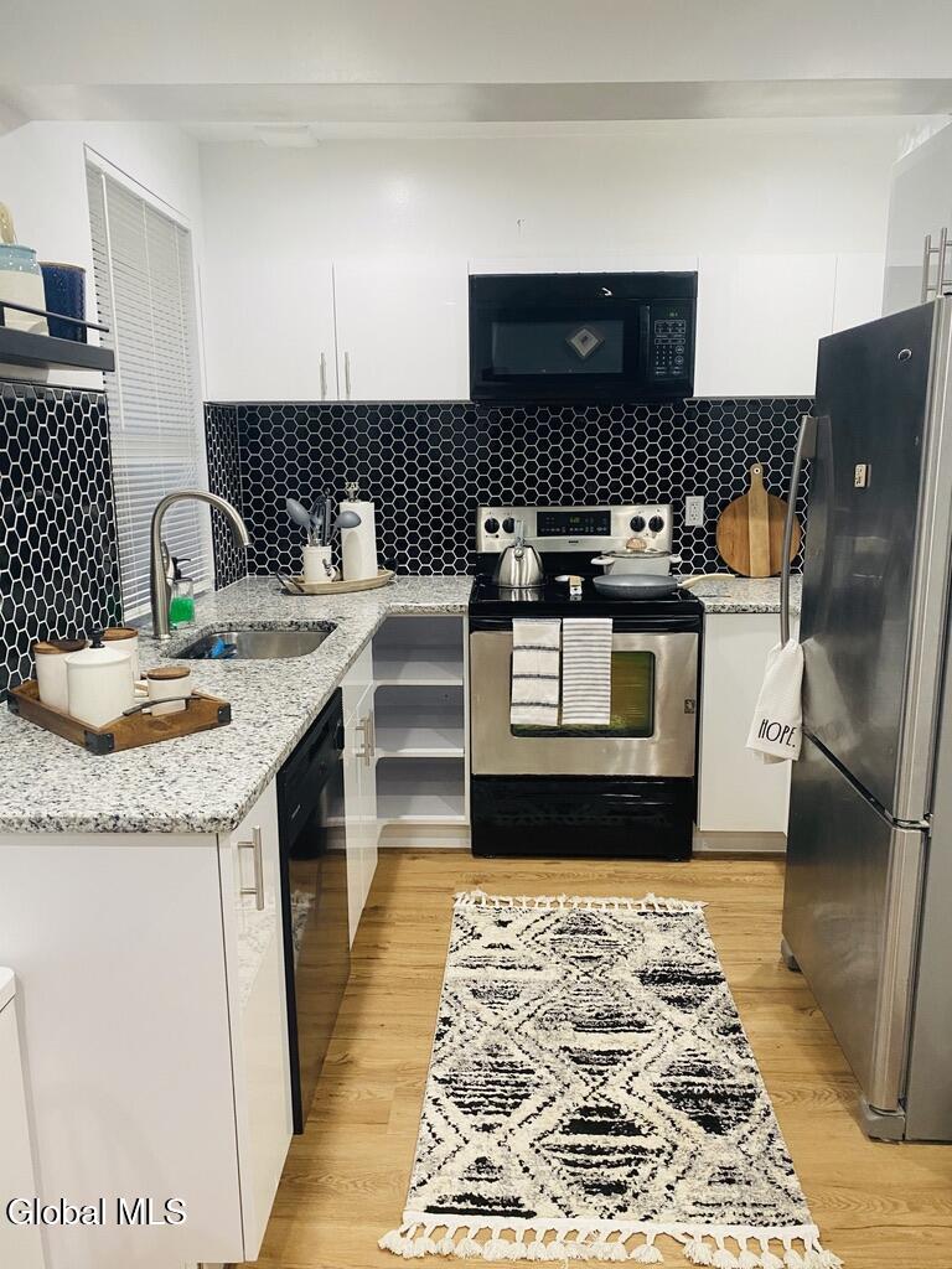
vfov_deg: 67.3
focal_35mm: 26
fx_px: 953
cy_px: 634
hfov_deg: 53.1
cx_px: 476
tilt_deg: -10.4
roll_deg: +0.0
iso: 160
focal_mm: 4.25
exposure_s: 1/60
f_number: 1.8
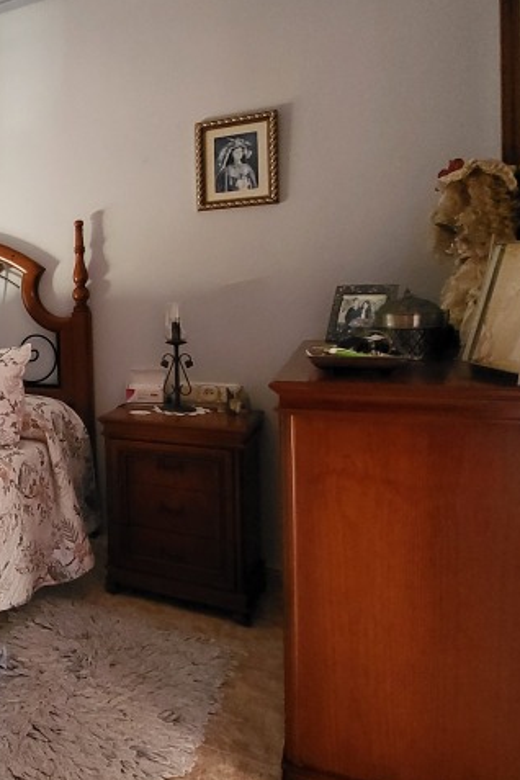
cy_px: 330
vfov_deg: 63.3
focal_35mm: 29
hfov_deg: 35.2
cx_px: -110
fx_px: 628
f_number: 2.2
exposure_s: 1/33
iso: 640
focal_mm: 1.74
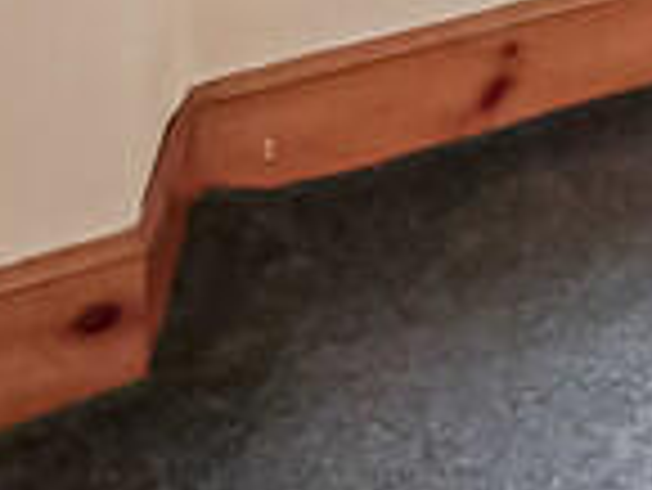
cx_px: 1488
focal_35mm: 99
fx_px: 1866
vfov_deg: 11.6
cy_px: -764
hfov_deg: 14.4
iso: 2500
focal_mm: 7
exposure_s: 1/125
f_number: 4
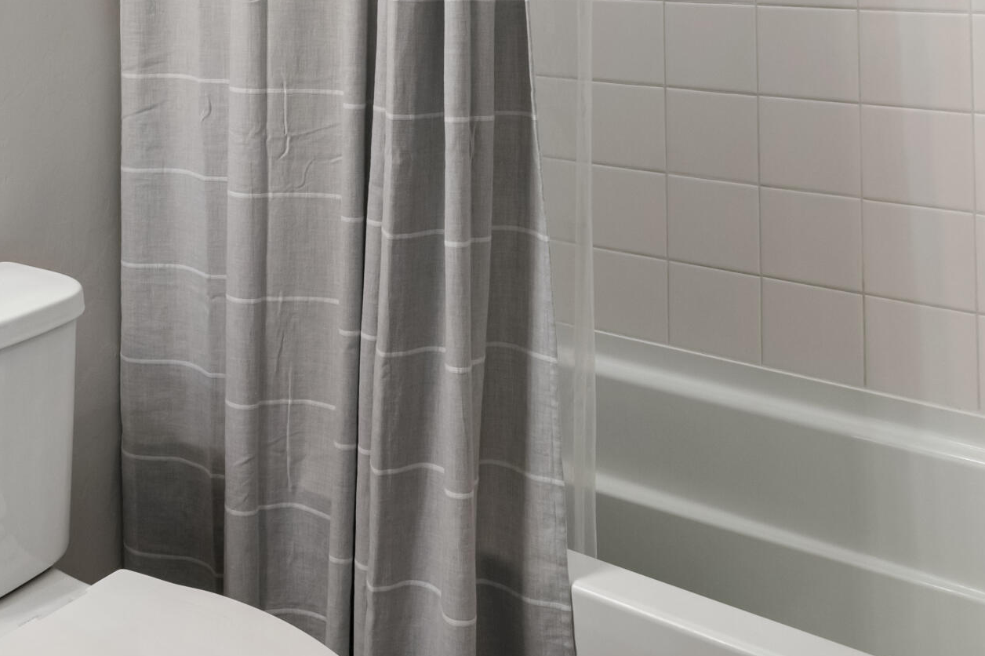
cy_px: -112
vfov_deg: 27.7
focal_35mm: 43
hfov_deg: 41.8
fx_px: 1176
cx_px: 101
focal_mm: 18
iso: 1600
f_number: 11
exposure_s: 1/40
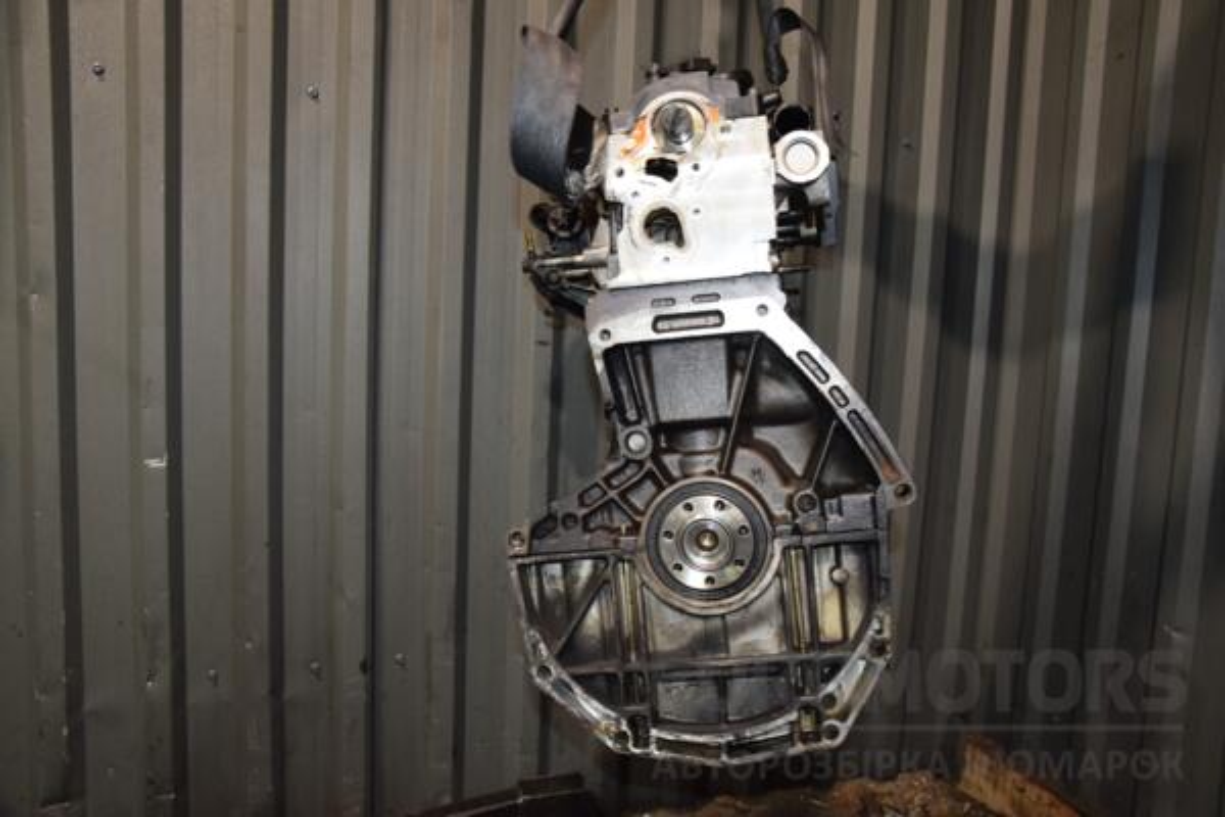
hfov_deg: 59.5
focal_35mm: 32
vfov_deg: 41.7
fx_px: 1072
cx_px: 612
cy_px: 408
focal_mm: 21
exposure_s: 1/60
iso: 800
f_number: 5
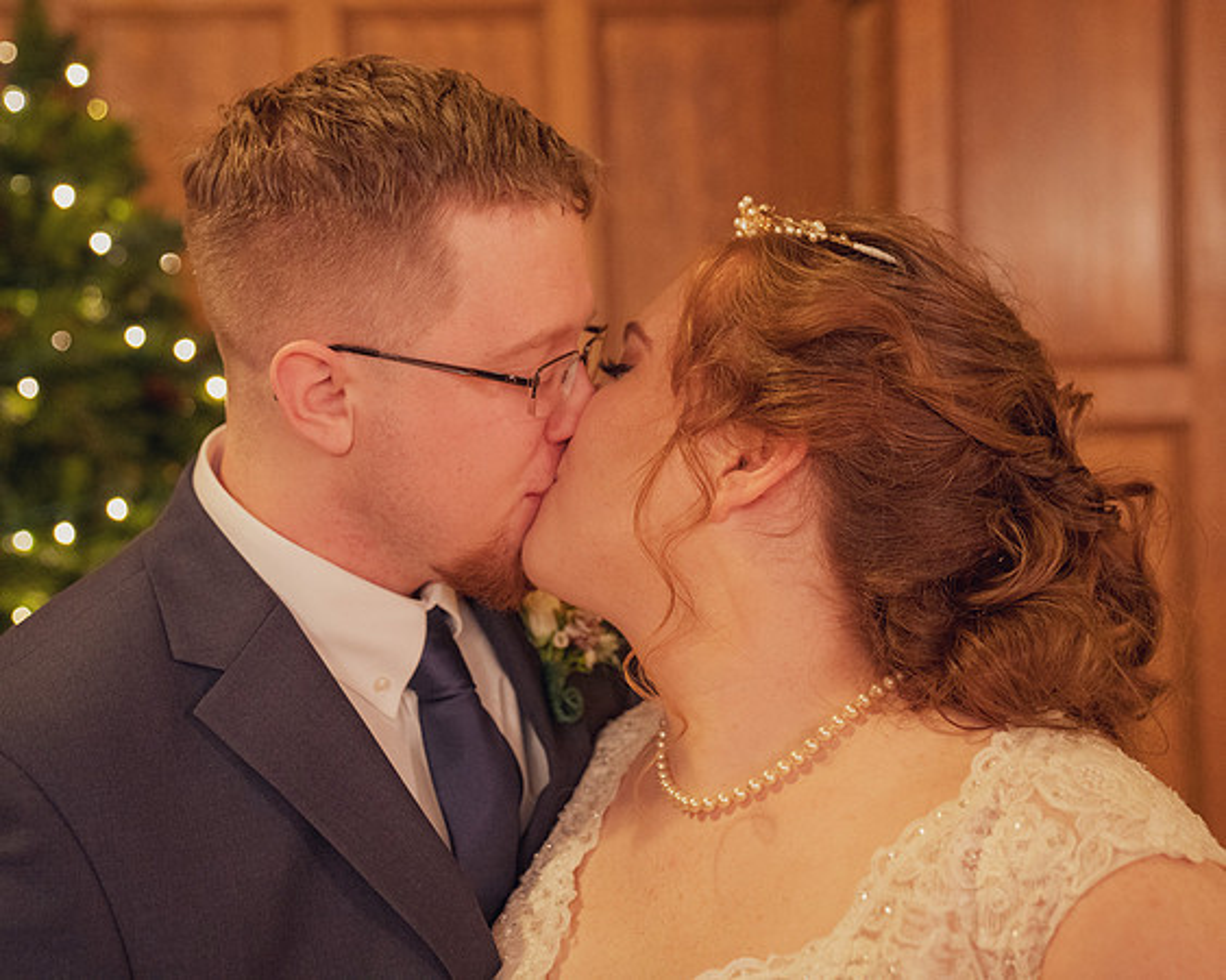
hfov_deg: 34.5
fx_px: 1972
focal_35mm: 54
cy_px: 476
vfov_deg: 27.9
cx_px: 623
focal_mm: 47
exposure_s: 1/60
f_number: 2.8
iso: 3200
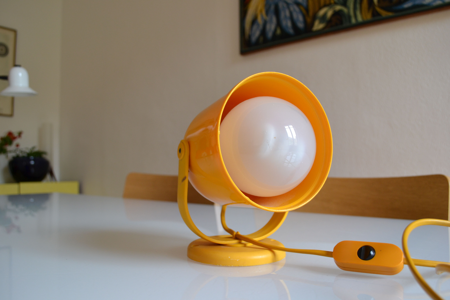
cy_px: 150
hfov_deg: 61.9
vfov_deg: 43.6
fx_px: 375
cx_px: 225
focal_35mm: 30
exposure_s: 1/125
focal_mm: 20
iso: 400
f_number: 5.6
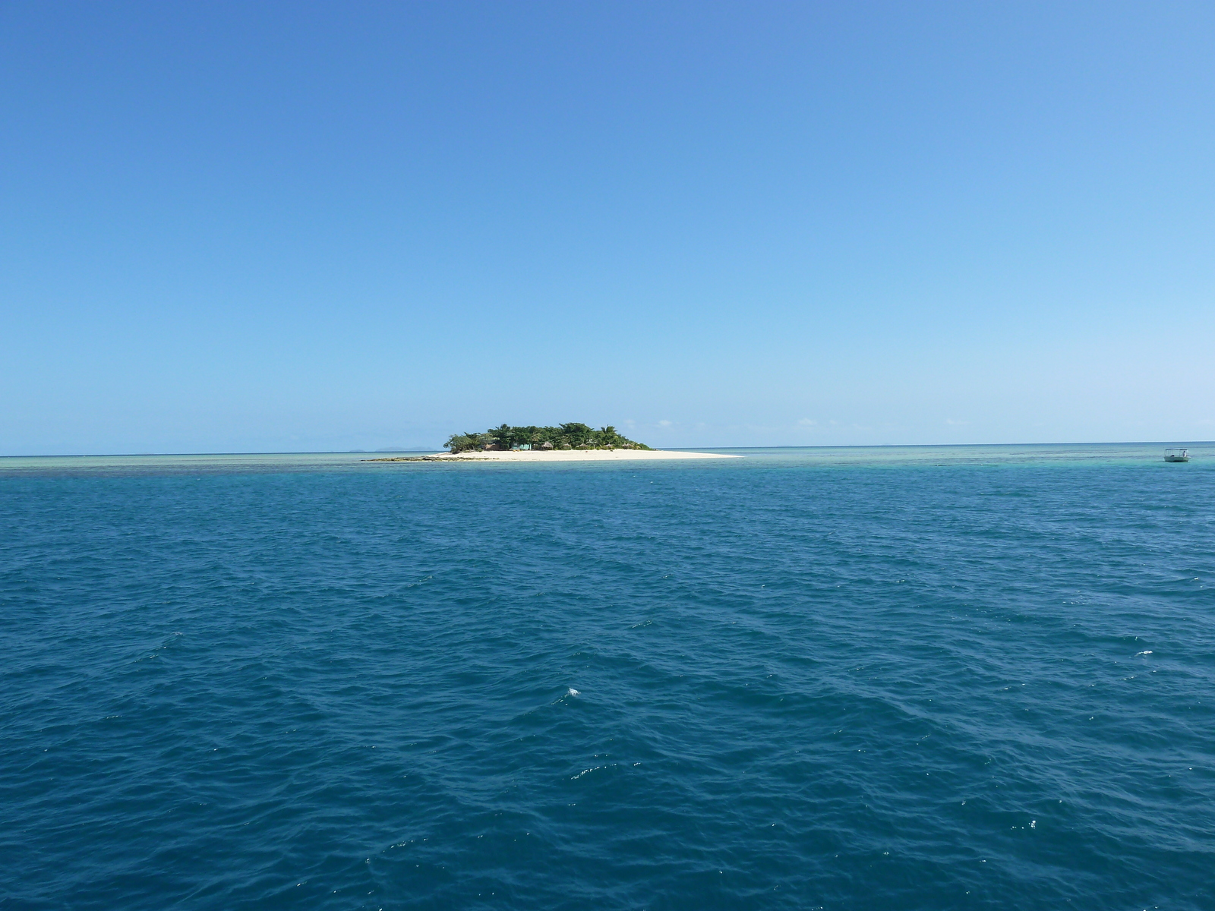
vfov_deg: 54.9
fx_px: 877
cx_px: 608
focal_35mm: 25
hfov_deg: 69.4
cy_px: 456
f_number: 4.5
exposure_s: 1/500
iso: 80
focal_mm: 4.1
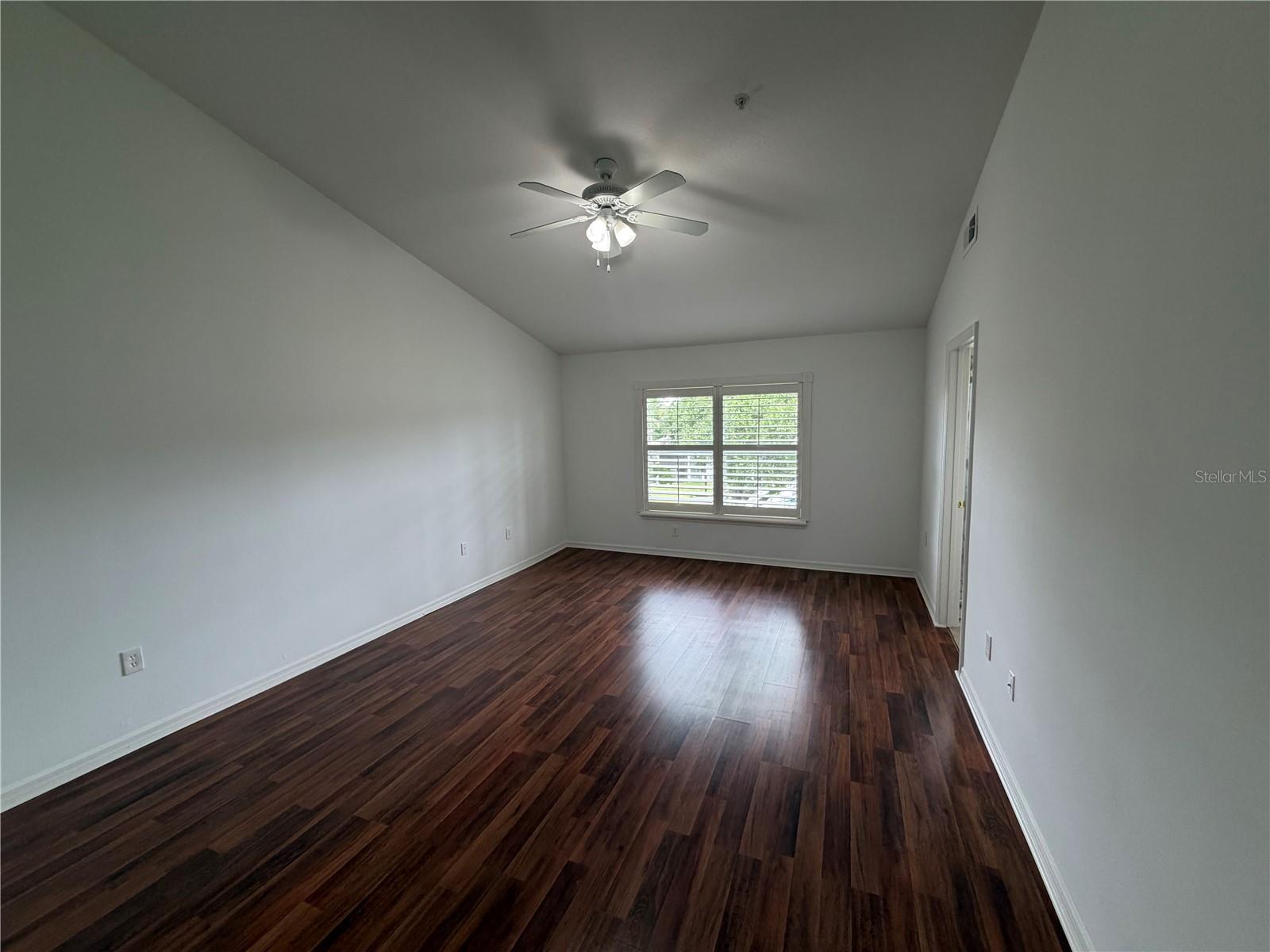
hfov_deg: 102.1
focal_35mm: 14
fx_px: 514
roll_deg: +0.8
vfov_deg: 85.7
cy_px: 476
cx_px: 635
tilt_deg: -6.1
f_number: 2.2
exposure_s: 1/120
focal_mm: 2.22
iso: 200
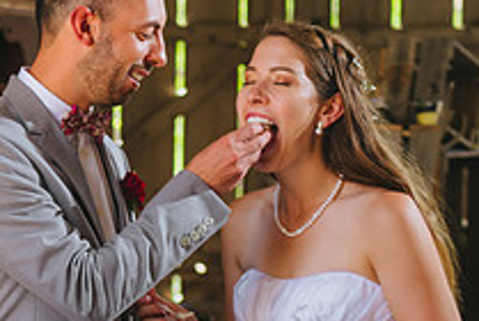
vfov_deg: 9.5
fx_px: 1919
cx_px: 0
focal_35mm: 144
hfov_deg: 14.0
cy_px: 308
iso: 160
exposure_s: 1/160
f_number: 2.8
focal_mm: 52
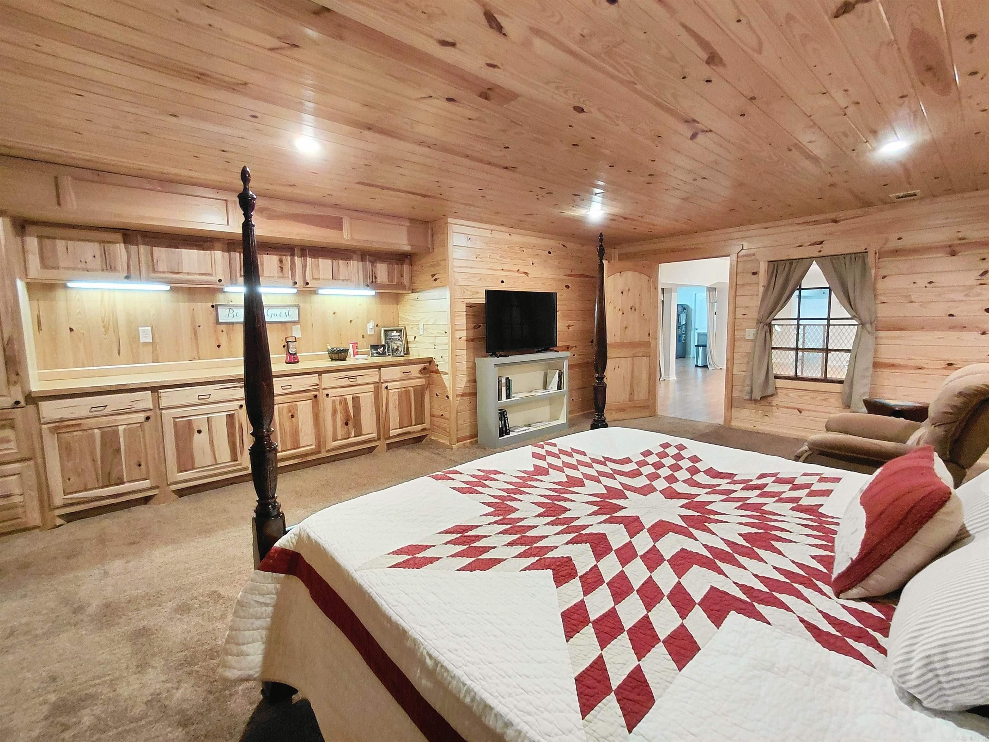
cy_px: 371
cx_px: 494
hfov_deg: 94.5
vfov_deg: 78.1
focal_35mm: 16
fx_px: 457
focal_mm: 1.64
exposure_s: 1/40
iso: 250
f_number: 2.2
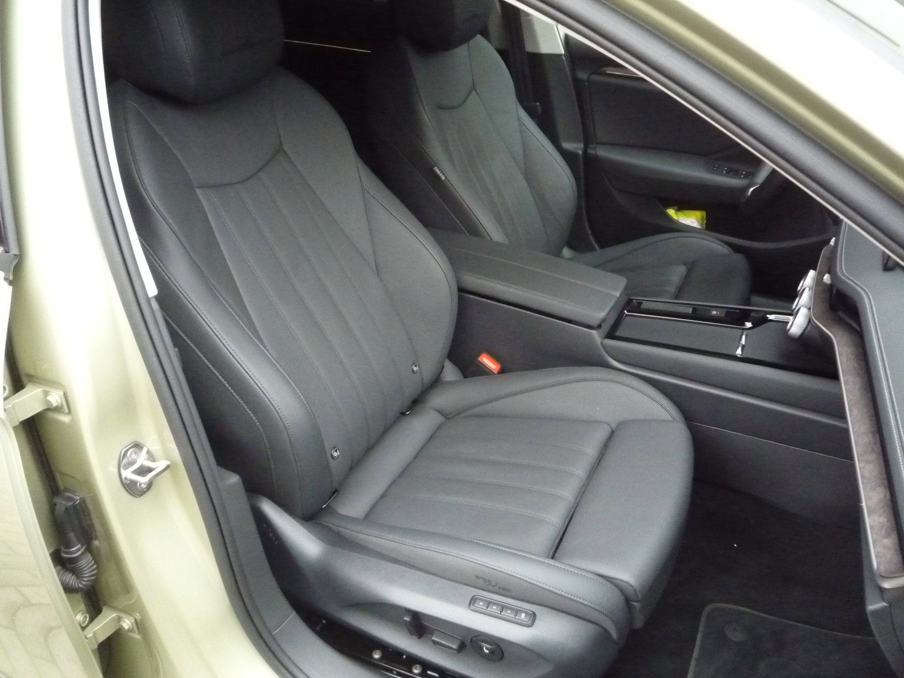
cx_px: 452
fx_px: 783
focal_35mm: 30
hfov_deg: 60.0
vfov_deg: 46.8
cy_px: 339
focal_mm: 5.2
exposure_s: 1/60
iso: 800
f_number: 3.3
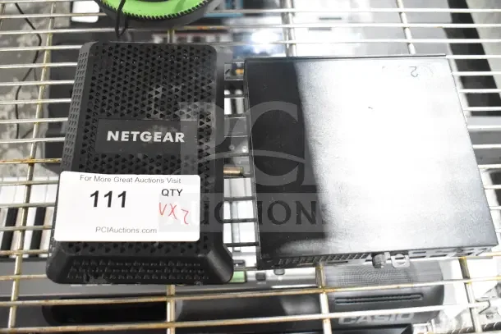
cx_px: 250
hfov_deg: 53.1
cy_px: 167
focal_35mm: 36
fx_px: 501
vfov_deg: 36.9
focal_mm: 24
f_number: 5
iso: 6400
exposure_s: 1/100
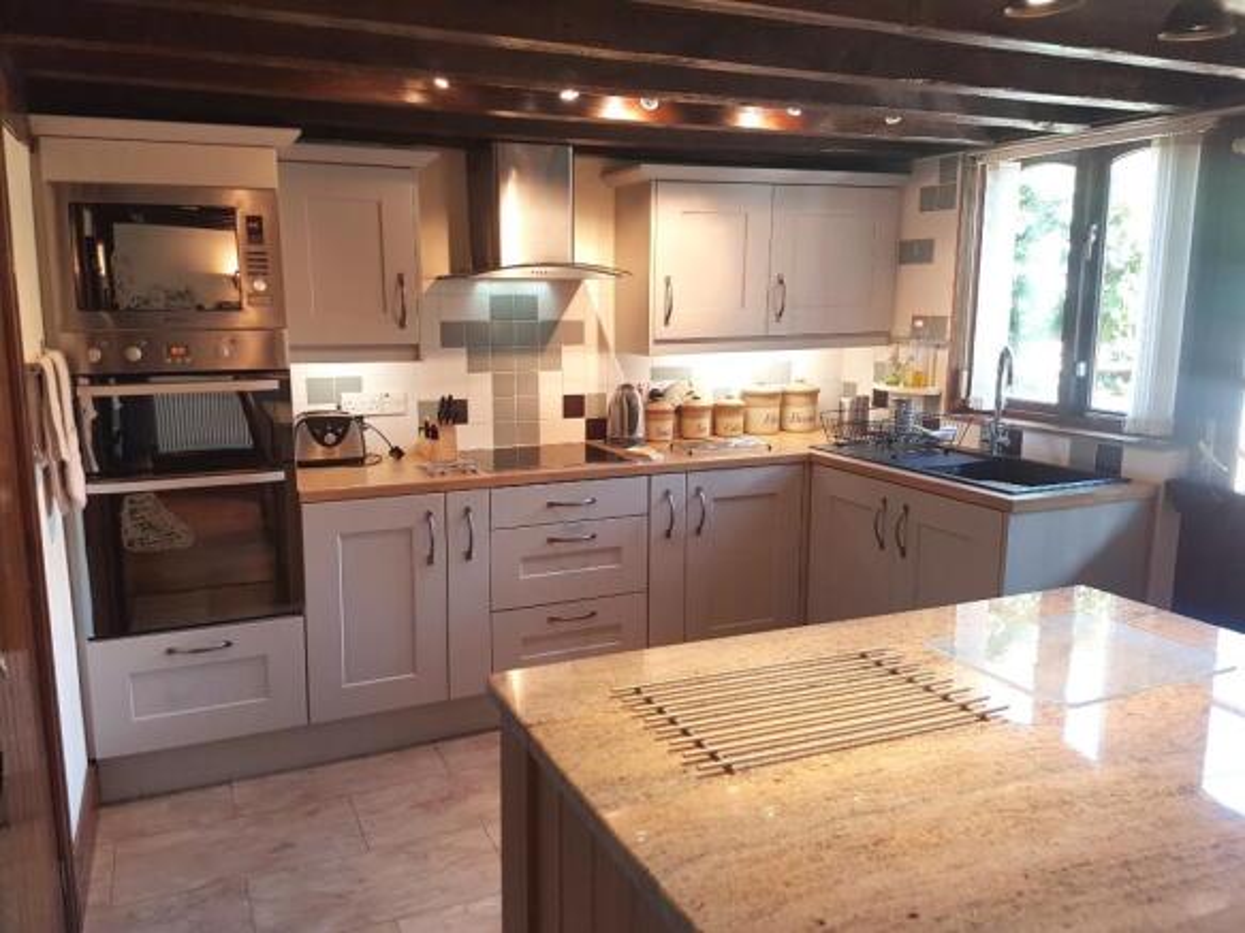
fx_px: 935
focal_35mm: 26
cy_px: 466
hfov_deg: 67.3
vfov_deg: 53.0
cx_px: 622
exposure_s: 1/50
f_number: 1.7
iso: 80
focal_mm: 4.2
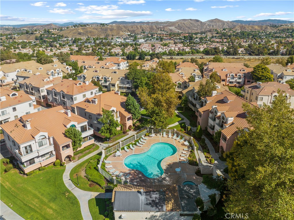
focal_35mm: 24
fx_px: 204
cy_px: 110
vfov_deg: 56.7
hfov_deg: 71.6
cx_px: 147
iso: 100
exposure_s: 1/2500
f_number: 2.8
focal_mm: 12.29
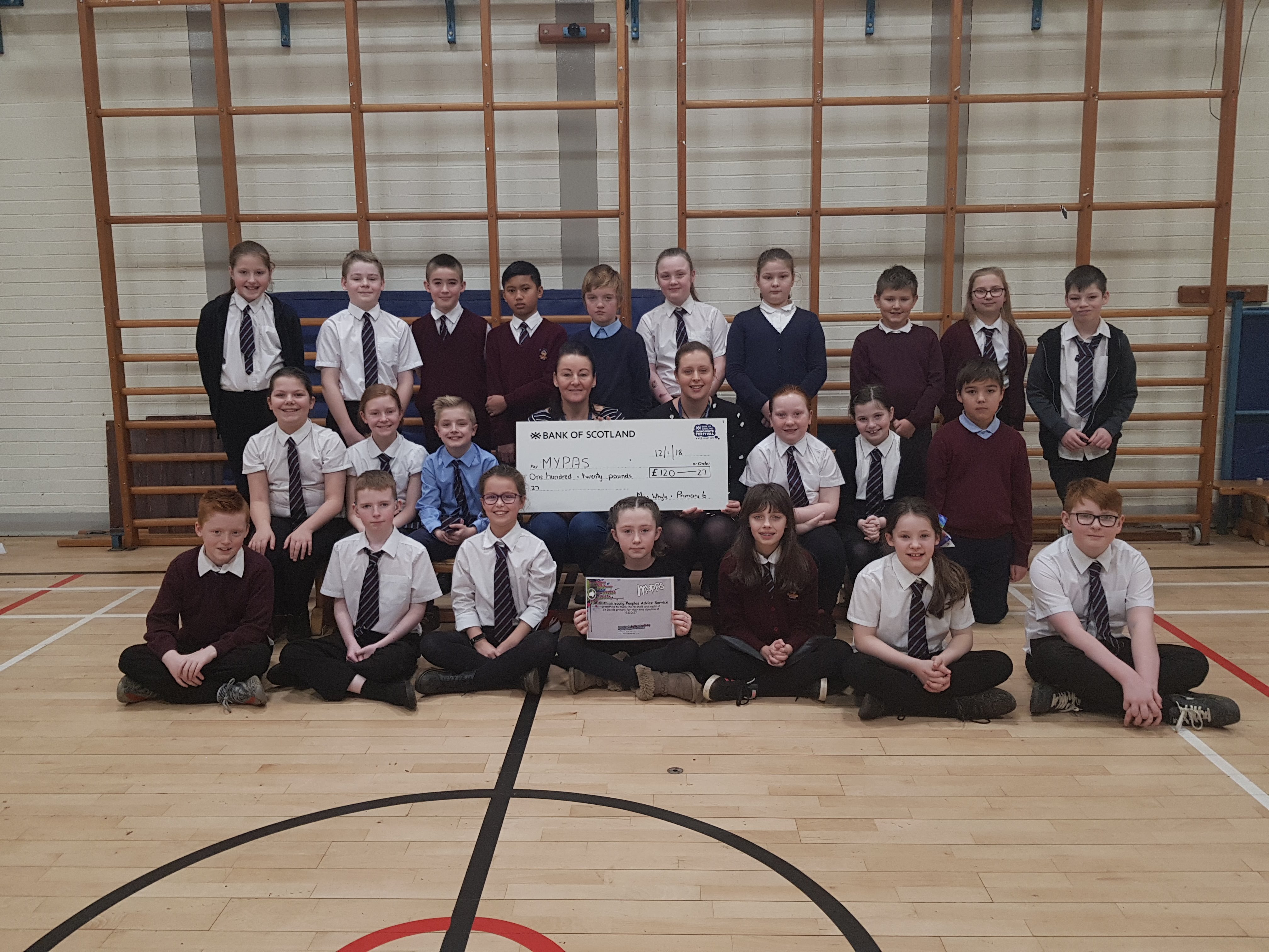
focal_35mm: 26
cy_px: 476
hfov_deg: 67.3
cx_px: 634
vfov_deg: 53.1
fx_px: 953
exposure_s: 1/100
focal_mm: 4.2
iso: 80
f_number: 1.7
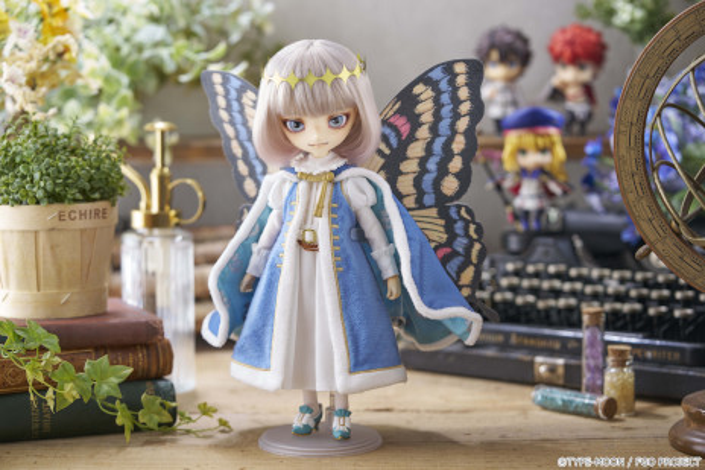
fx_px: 1762
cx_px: 352
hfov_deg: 22.6
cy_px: 235
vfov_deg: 15.2
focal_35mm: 90
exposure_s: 1/50
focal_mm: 90
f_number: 4
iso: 80
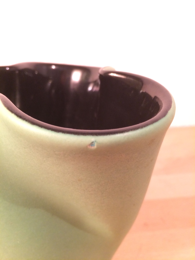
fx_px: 218
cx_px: 98
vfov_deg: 61.7
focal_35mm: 29
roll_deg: +2.5
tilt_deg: -24.2
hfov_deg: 48.2
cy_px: 130
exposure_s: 1/33
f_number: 2.2
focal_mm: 4.15
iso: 200
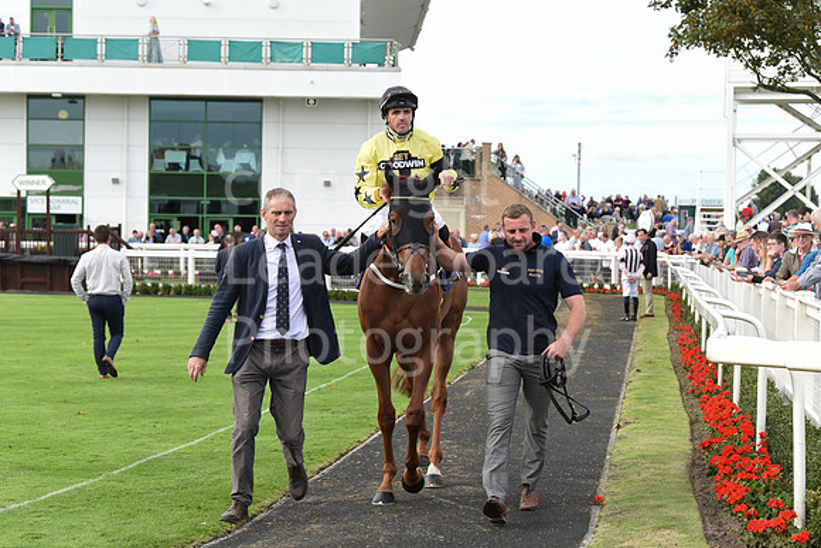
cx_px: 410
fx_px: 1597
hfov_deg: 28.8
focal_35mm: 70
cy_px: 274
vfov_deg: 19.5
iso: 400
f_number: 5.6
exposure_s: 1/500
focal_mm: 70
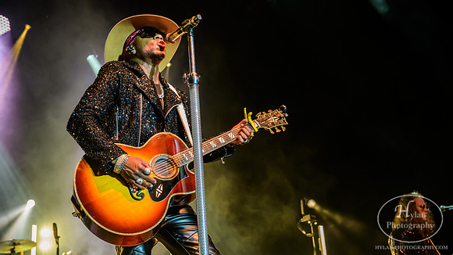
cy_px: 151
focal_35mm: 54
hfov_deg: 38.2
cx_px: 226
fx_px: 654
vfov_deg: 22.0
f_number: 5
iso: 2500
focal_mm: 52
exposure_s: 1/125
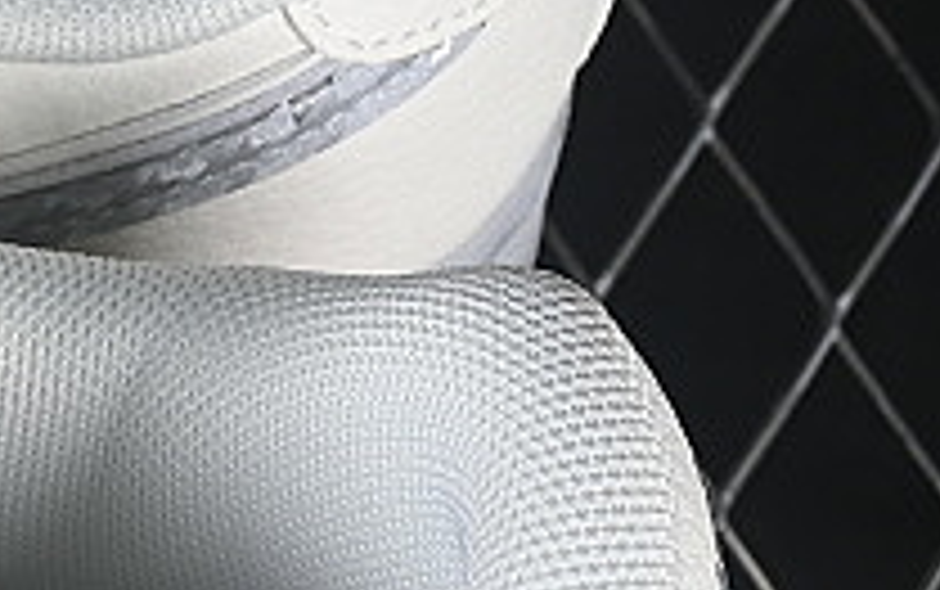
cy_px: 450
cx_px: -985
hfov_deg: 5.2
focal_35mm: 395
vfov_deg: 3.3
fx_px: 10127
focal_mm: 50
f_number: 7.1
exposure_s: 1/80
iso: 160
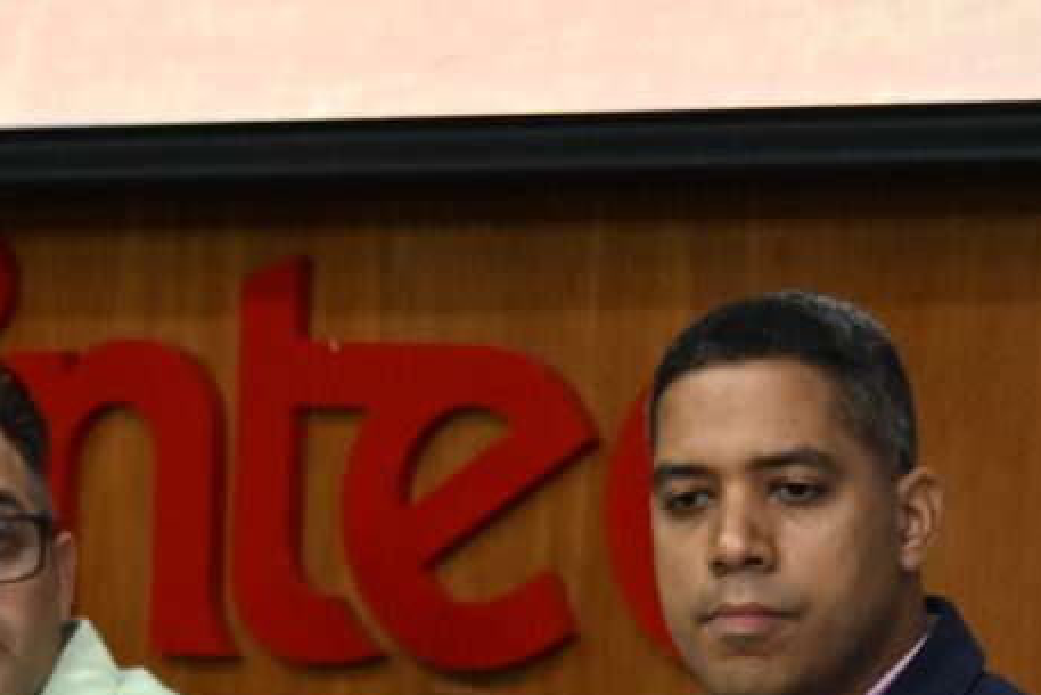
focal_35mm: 252
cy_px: 1216
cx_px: 271
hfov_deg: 8.2
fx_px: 7289
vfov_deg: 5.4
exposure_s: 1/200
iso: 1250
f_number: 2.8
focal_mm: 45
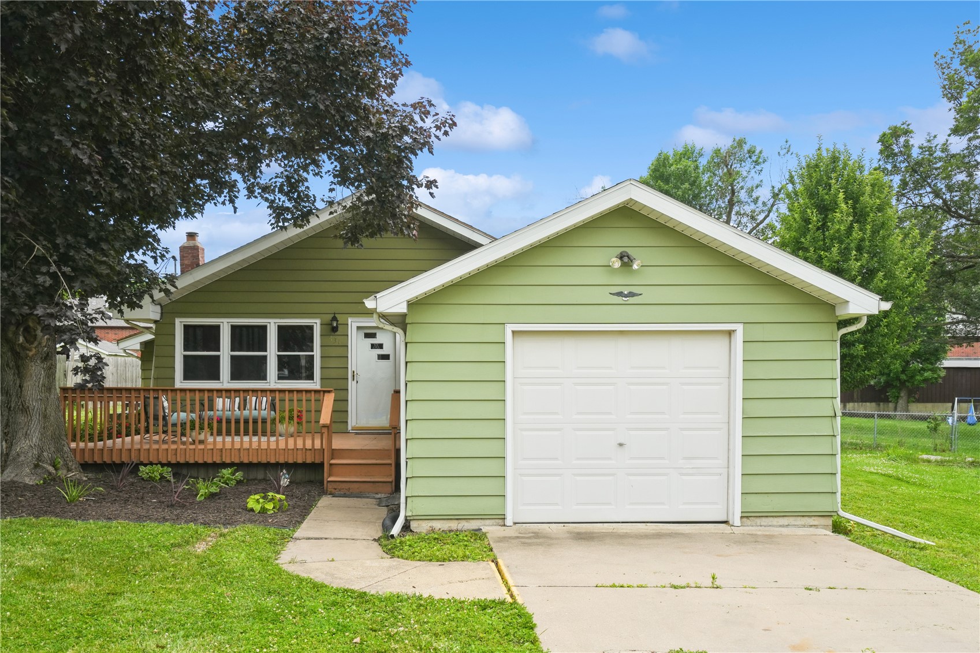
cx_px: 490
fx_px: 871
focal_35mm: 32
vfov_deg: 41.1
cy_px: 326
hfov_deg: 58.7
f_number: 8
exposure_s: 1/1000
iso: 400
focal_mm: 32
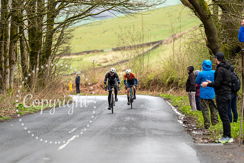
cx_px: 122
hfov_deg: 10.3
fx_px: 1356
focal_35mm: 200
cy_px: 82
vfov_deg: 6.9
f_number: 3.5
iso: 500
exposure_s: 1/1000
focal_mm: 200
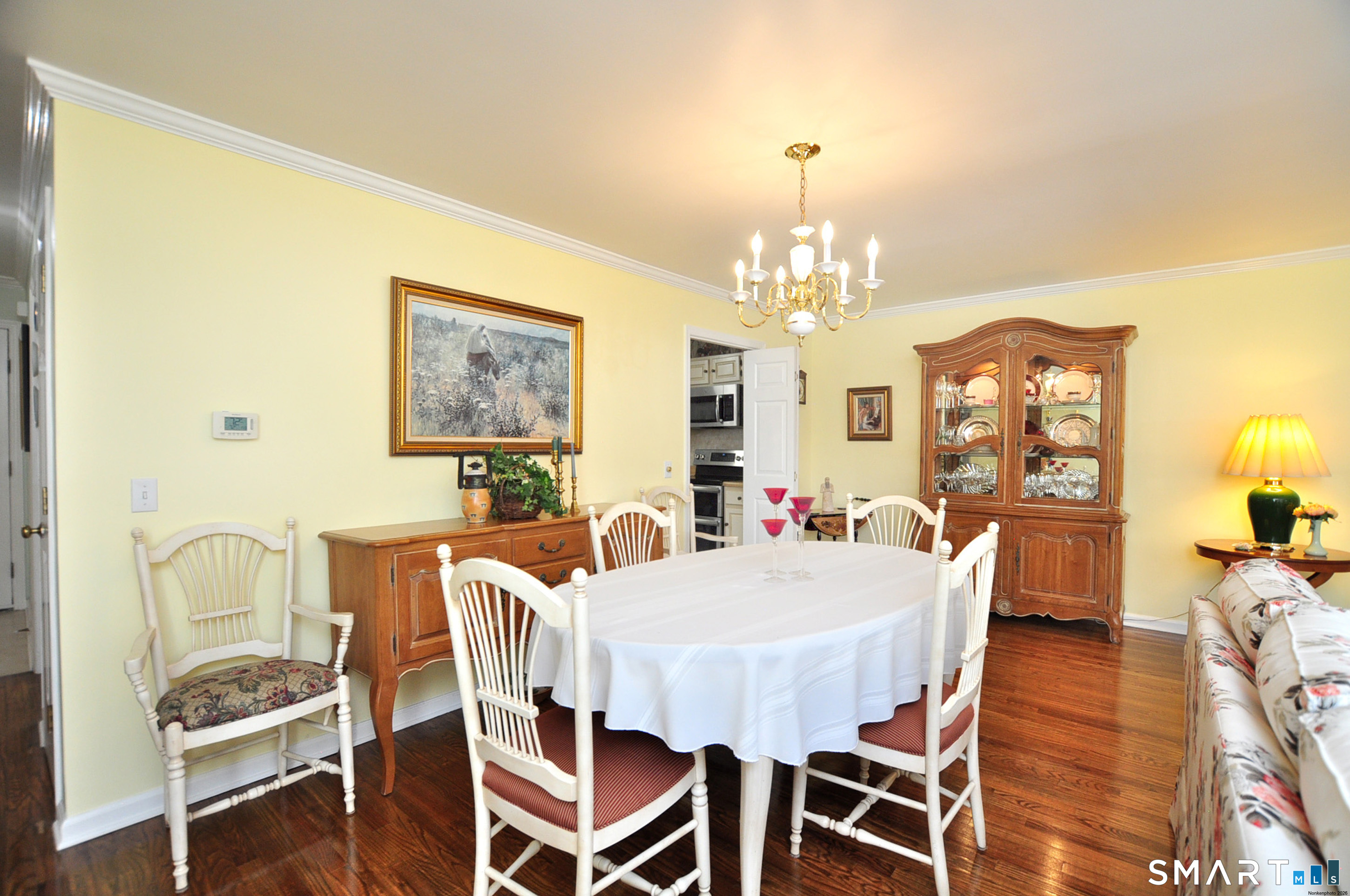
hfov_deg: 100.5
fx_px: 562
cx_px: 675
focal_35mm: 15
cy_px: 448
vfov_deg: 77.2
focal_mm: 10
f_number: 4.5
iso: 500
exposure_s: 1/80
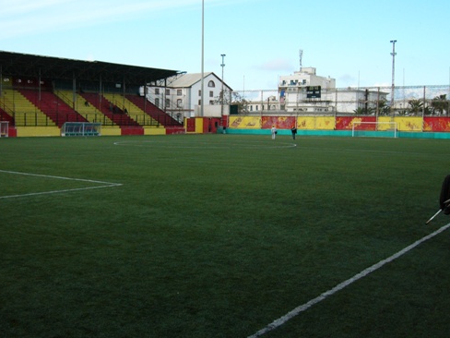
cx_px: 180
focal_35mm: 43
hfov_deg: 43.6
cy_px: 147
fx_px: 559
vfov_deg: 33.6
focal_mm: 5.8
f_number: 2.8
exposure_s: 1/500
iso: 100
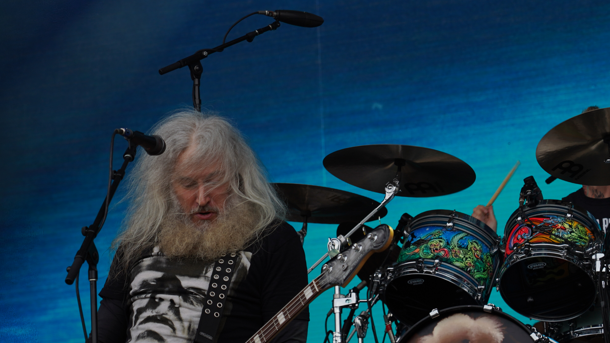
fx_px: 2685
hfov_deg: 12.9
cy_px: 126
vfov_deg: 7.3
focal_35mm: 166
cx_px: 209
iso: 100
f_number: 5.6
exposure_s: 1/250
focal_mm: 105
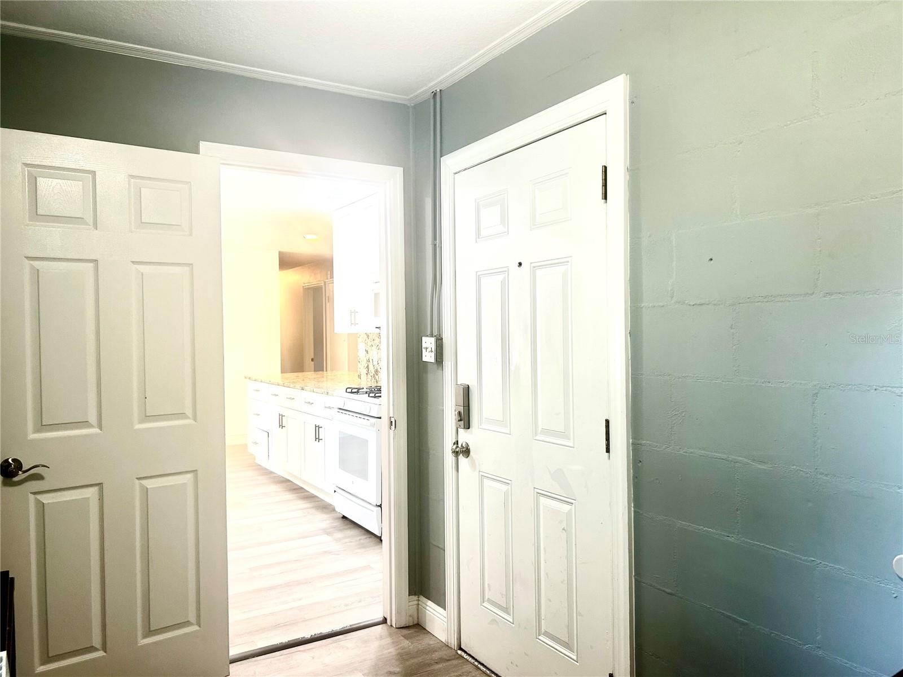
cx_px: 452
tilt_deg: -0.1
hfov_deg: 67.3
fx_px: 678
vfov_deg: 53.1
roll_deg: +1.3
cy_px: 338
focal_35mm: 26
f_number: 1.5
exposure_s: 1/60
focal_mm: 5.7
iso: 80
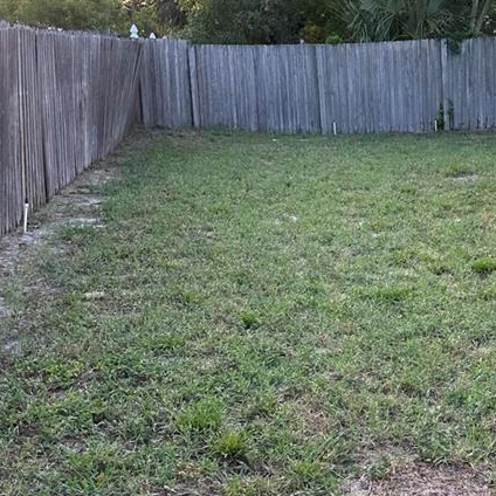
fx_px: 973
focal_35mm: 60
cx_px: 411
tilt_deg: -12.3
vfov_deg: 28.6
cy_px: 264
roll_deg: +1.3
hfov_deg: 27.9
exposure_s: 1/247
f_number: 1.78
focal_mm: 6.86
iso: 80
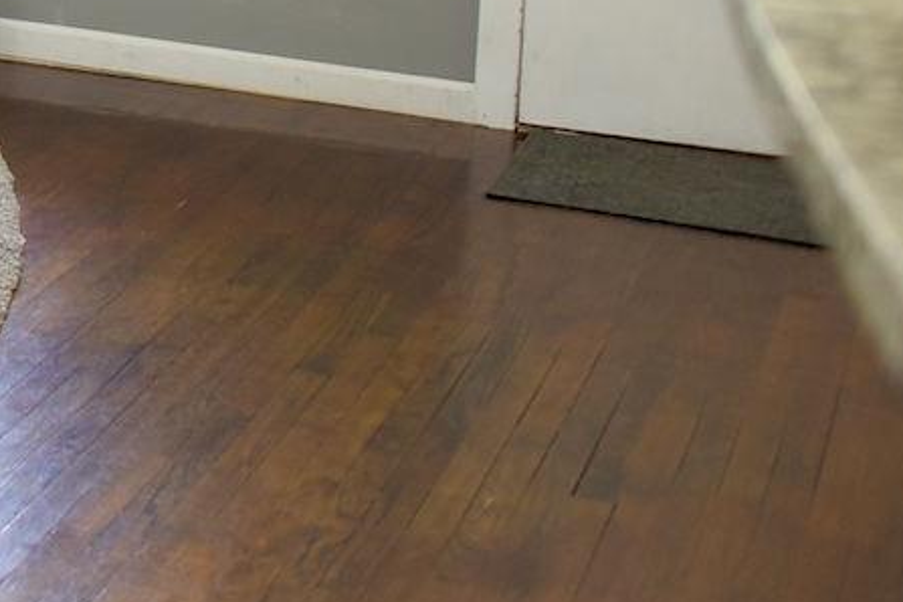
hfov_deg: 18.6
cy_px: -249
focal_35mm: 94
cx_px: -525
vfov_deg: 13.8
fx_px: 2358
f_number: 3.5
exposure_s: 1/30
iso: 800
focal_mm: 28
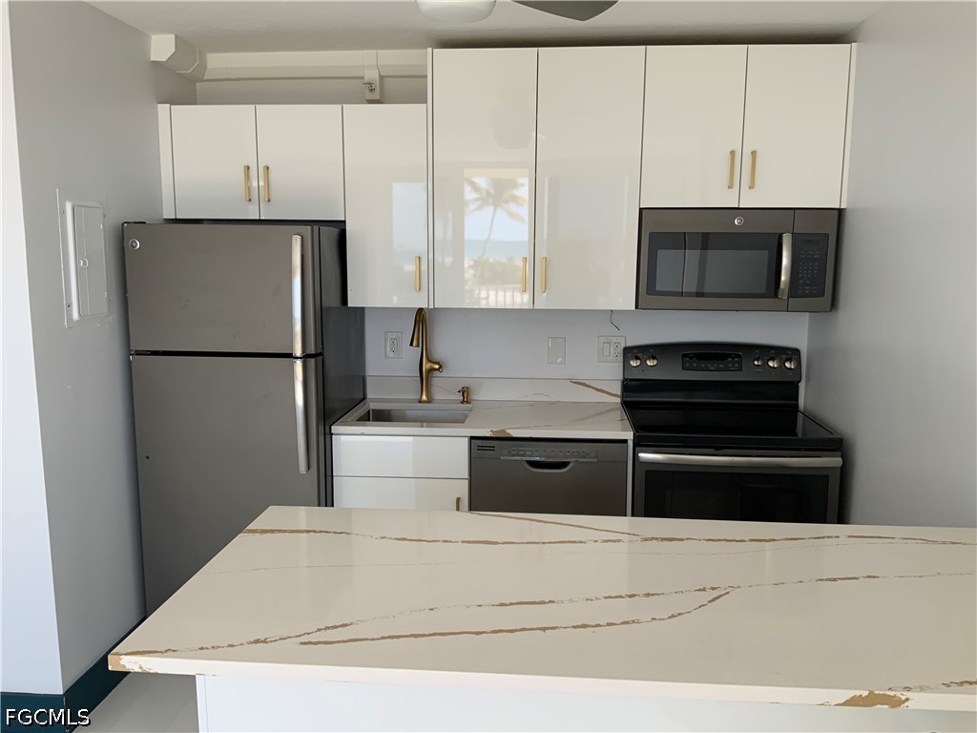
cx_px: 488
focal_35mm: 29
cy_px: 366
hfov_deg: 61.7
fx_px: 818
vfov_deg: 48.2
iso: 20
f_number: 1.8
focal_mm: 3
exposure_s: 1/120
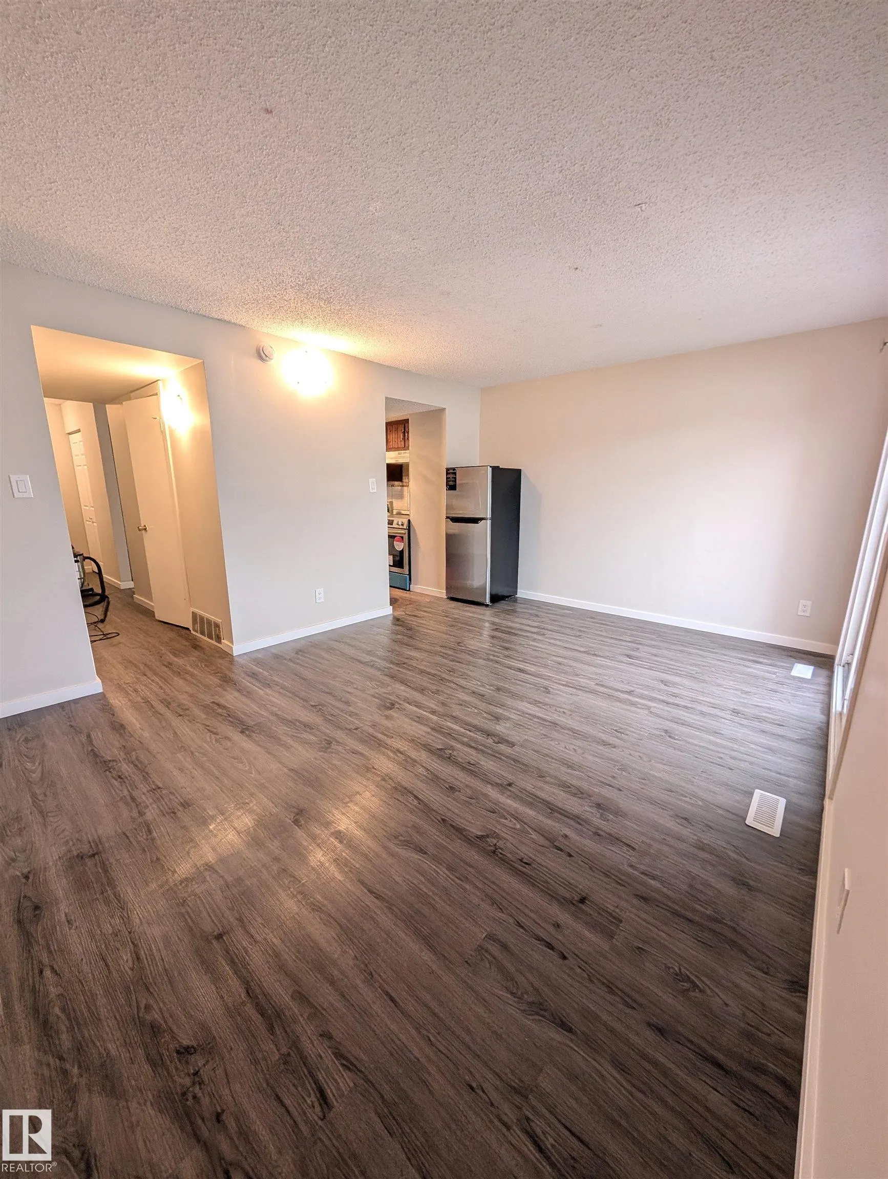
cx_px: 444
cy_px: 590
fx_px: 410
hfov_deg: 94.6
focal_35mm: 12
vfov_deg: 110.5
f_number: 1.7
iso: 152
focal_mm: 2.02
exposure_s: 1/60
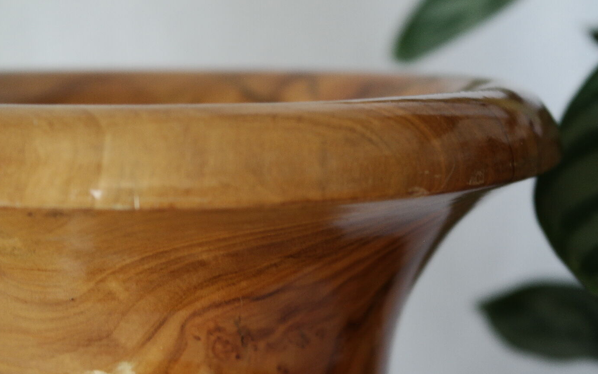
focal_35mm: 88
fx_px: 1434
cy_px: 240
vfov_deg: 14.8
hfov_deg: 23.6
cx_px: 301
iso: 800
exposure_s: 1/30
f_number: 5.6
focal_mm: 45
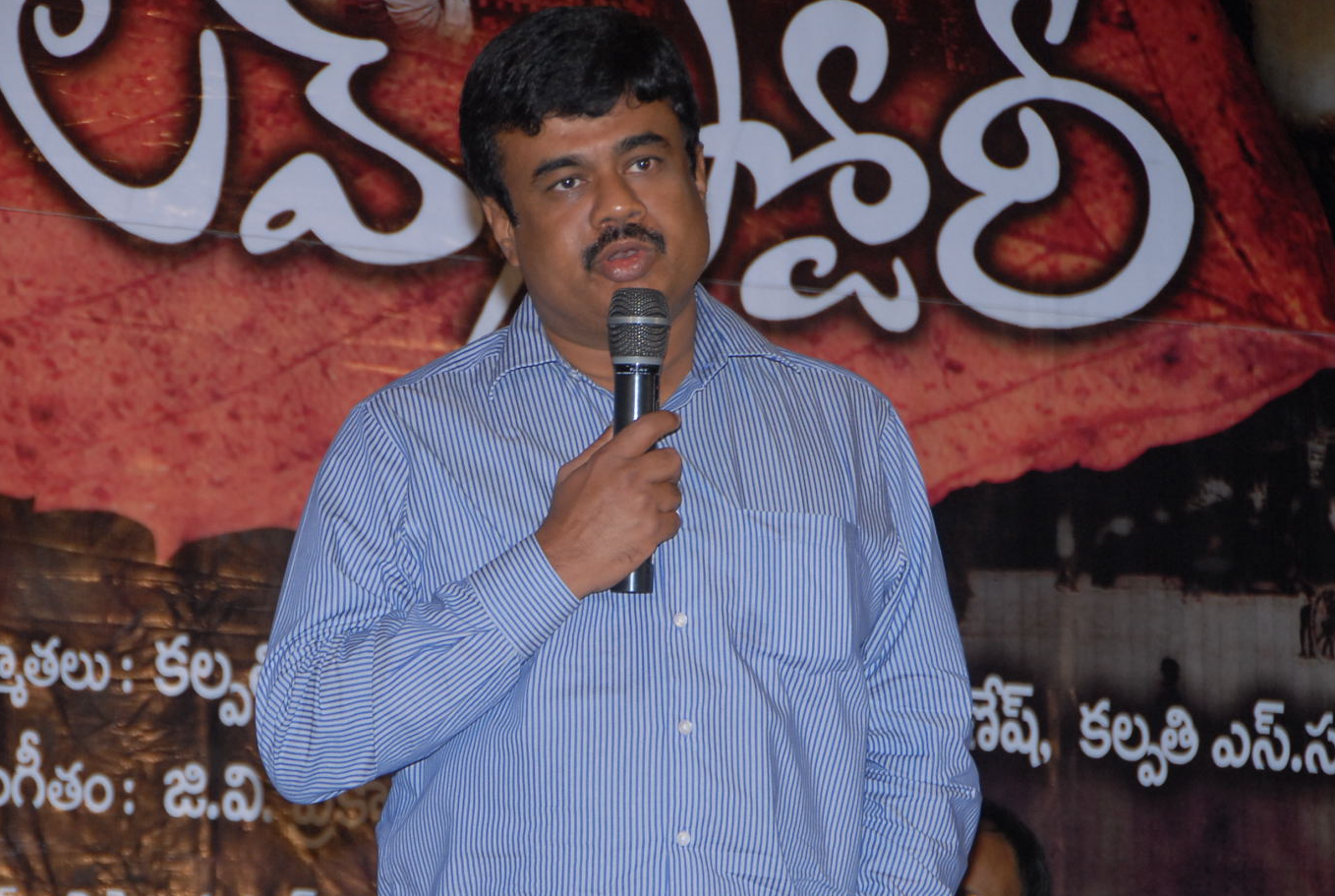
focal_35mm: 198
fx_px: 7356
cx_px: 578
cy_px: 470
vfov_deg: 7.0
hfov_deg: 10.4
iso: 500
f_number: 5.6
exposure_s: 1/100
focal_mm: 112
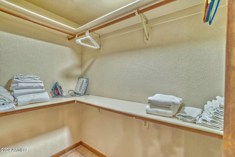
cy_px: 78
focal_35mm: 15
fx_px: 98
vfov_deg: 77.3
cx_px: 118
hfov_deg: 100.4
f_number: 4
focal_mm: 10
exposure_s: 1/500
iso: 400
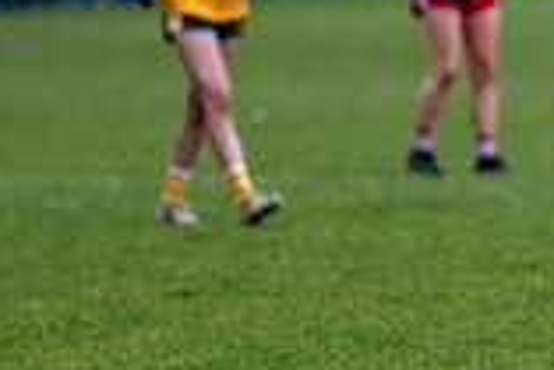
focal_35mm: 722
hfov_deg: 2.8
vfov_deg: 1.9
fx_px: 11121
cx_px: 953
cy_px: 129
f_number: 2.8
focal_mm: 195
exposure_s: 1/640
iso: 1250
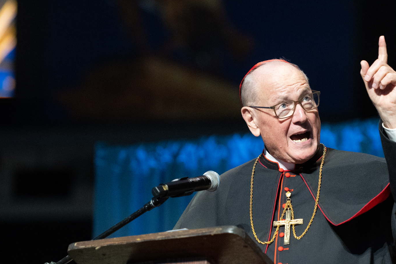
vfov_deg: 5.8
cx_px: 284
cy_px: 188
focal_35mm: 236
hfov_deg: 8.7
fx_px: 2596
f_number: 2.8
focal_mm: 135
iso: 5000
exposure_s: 1/320
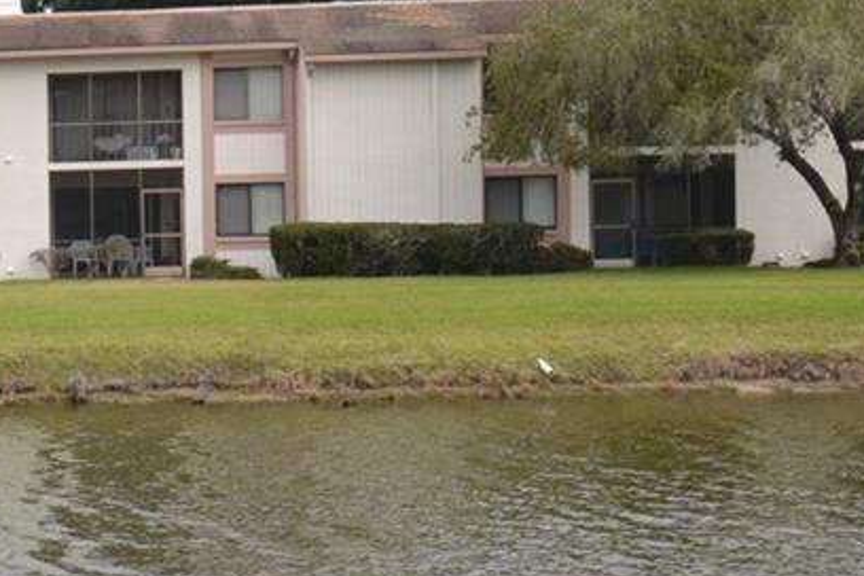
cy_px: 277
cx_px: -565
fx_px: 2544
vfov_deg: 12.9
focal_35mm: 106
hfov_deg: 16.8
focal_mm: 18
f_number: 7.1
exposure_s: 1/200
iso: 100
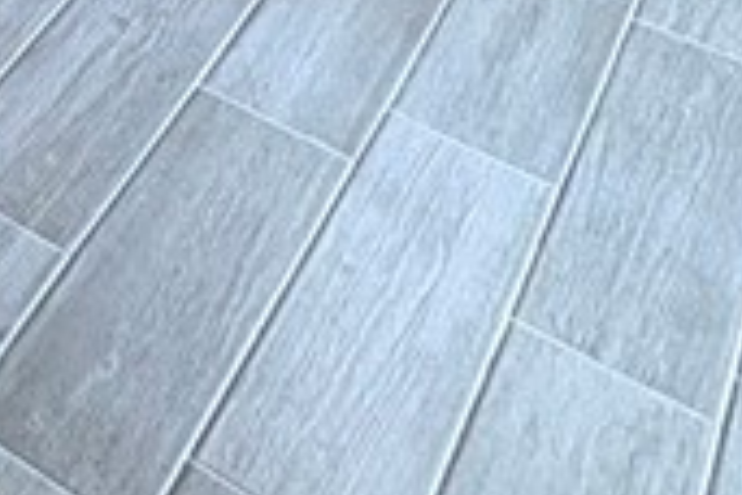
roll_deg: +0.2
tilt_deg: -5.2
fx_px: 1793
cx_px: -824
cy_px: -1033
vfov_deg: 10.5
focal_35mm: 87
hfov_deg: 16.4
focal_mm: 2.22
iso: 125
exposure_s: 1/60
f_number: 2.2
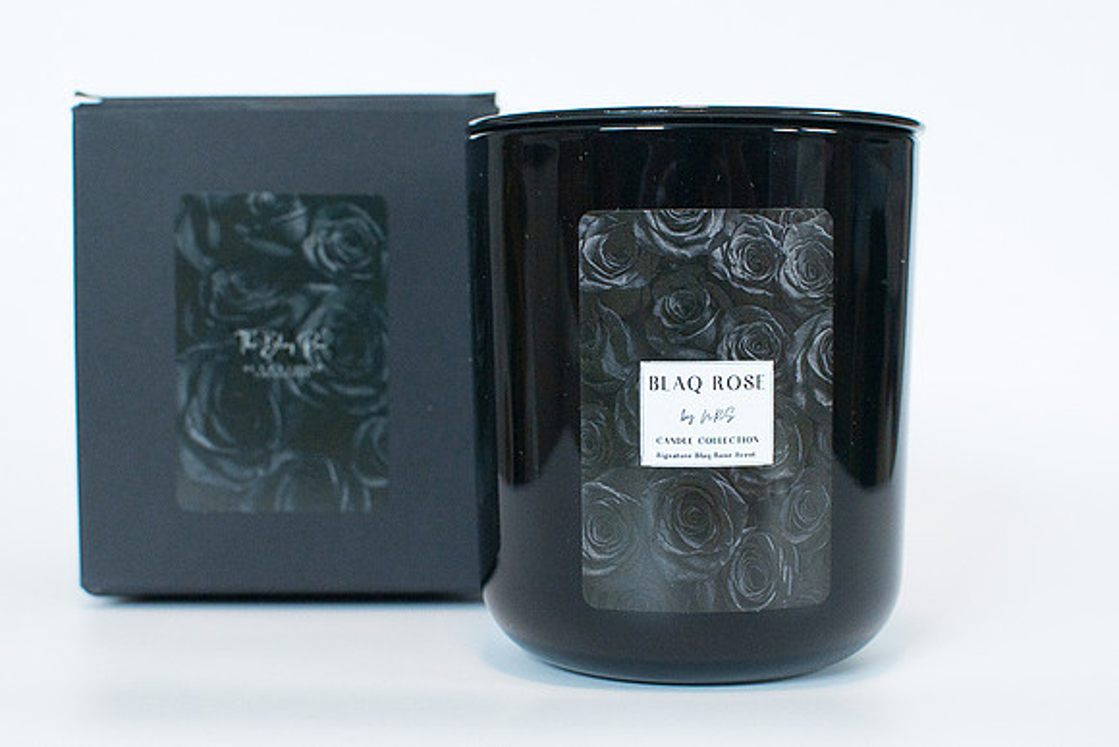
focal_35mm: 55
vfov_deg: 24.4
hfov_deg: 36.0
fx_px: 1724
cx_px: 559
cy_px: 389
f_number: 6.3
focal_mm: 35
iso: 400
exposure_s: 1/200
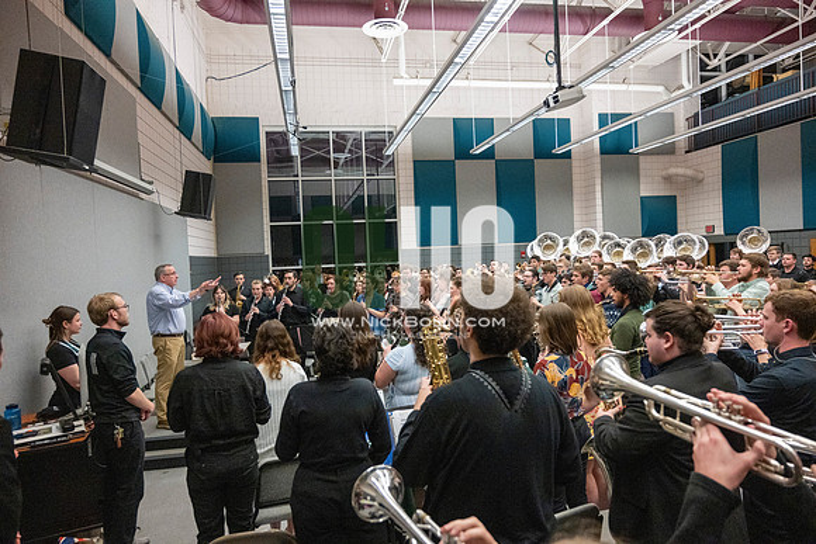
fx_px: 544
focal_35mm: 24
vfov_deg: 53.2
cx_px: 408
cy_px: 272
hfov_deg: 73.7
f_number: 4
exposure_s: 1/500
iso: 10000
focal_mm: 24
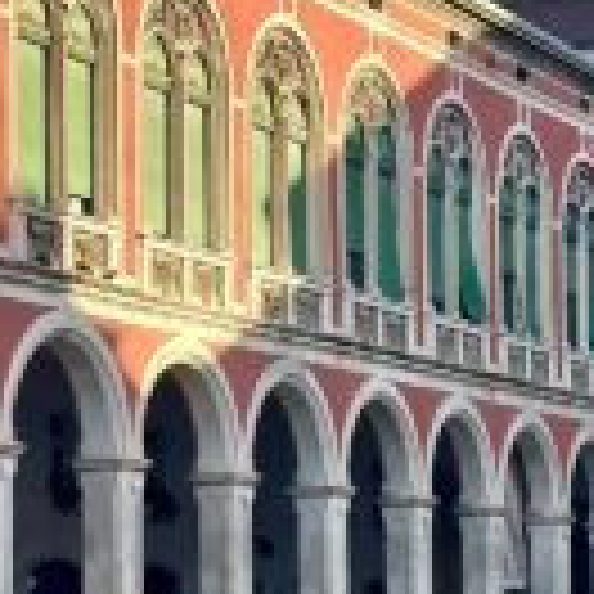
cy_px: 382
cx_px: 470
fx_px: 3126
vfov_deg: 10.8
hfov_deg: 10.8
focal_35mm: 161
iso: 100
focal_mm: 6.86
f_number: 1.78
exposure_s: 1/2597
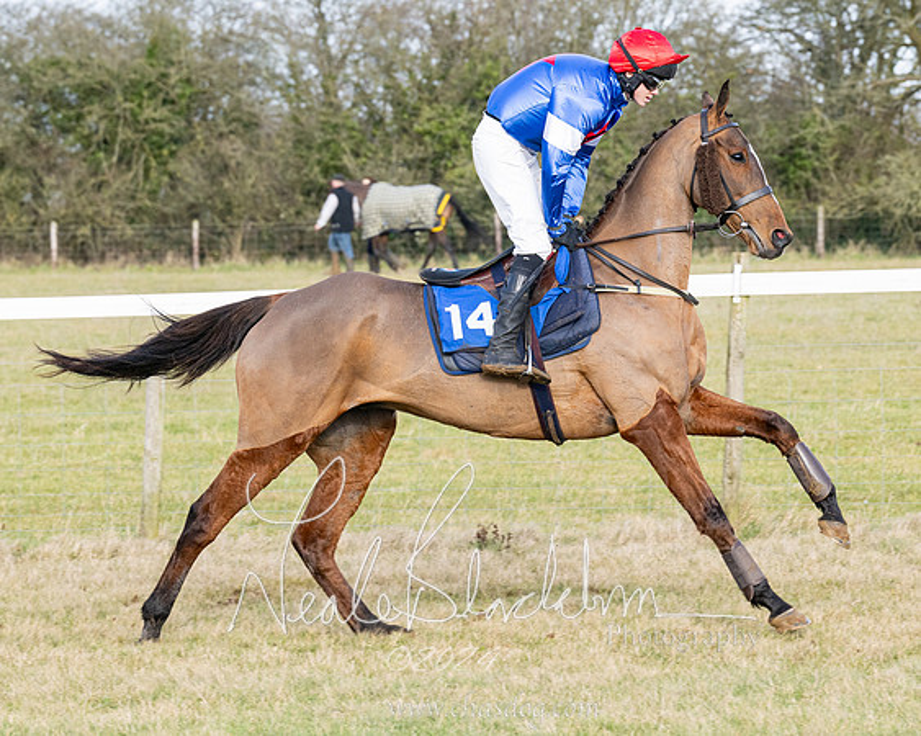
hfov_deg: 9.1
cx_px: 511
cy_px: 387
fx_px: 5794
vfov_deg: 7.3
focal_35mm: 213
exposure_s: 1/800
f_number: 5
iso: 400
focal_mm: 110
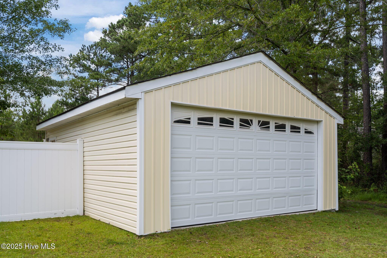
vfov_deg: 43.6
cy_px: 129
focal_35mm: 30
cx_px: 194
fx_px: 322
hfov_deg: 61.9
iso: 64
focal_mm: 30
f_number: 7.1
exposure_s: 1/160
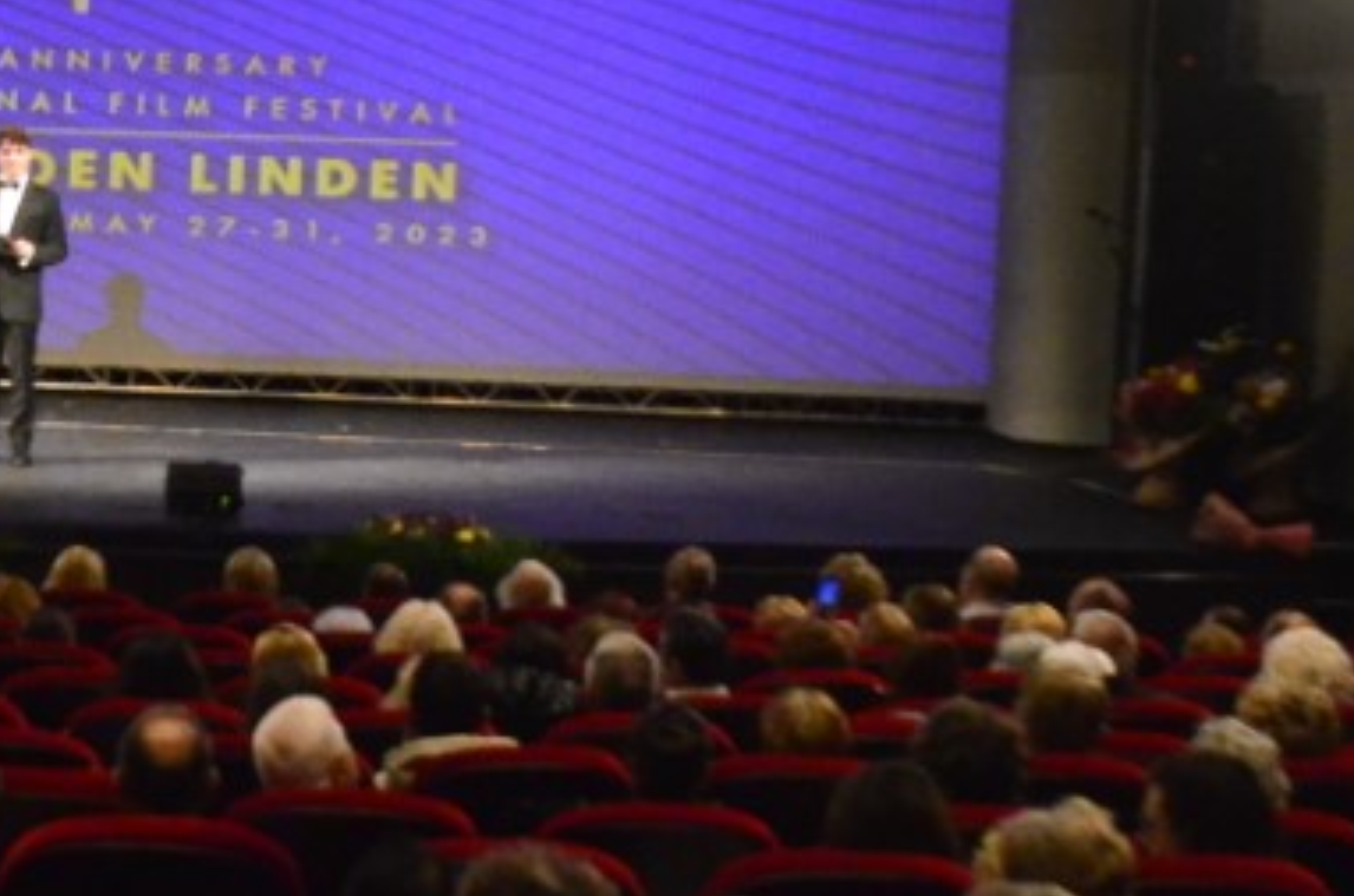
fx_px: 3078
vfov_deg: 16.6
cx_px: -35
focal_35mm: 82
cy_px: 336
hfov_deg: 23.6
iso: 5600
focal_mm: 18
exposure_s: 1/200
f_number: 3.5
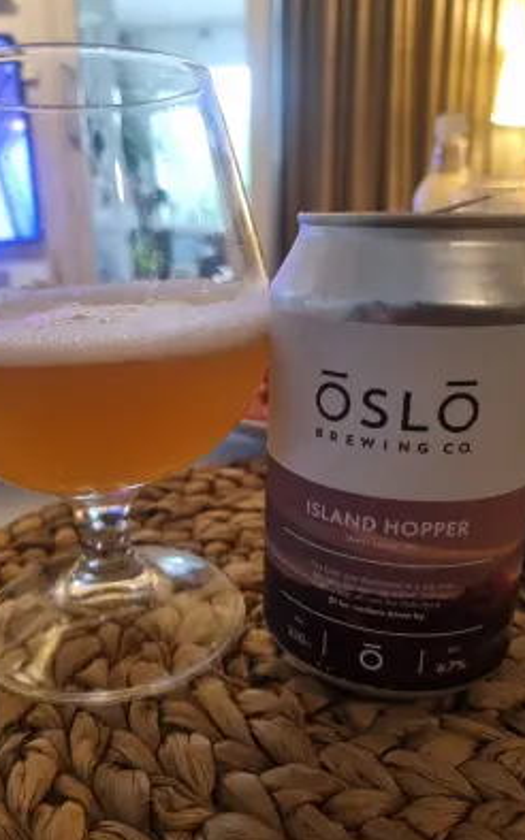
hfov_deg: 44.4
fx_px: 641
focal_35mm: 28
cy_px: 420
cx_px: 222
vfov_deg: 66.5
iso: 640
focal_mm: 5.4
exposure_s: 1/50
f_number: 1.8
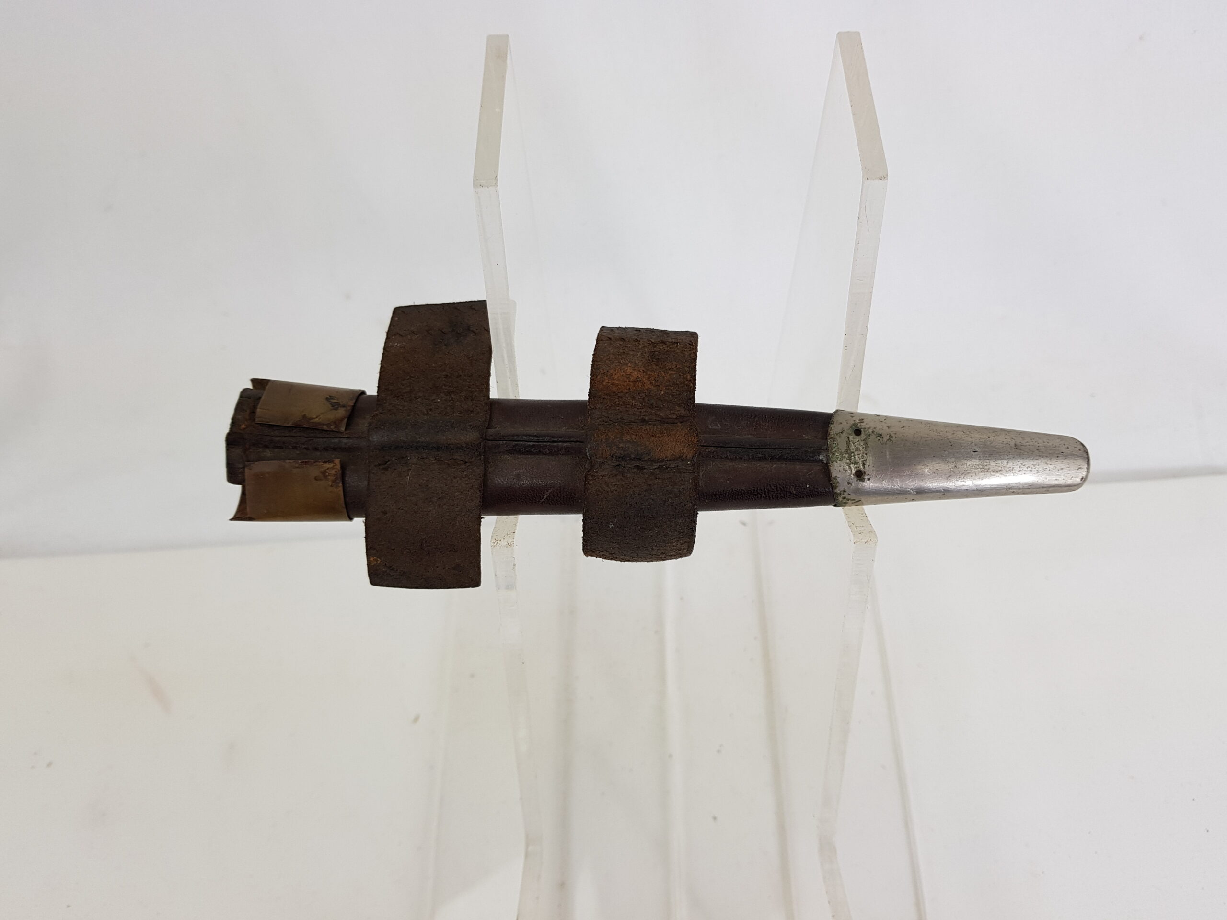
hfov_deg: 67.3
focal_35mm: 26
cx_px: 614
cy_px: 460
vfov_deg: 53.1
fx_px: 922
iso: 40
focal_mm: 4.3
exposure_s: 1/142
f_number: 1.7
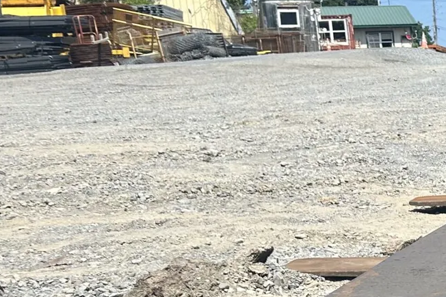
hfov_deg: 20.9
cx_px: 664
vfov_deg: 16.2
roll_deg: +4.4
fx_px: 1028
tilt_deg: -9.9
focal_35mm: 83
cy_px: 281
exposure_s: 1/3257
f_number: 1.5
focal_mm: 5.7
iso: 50
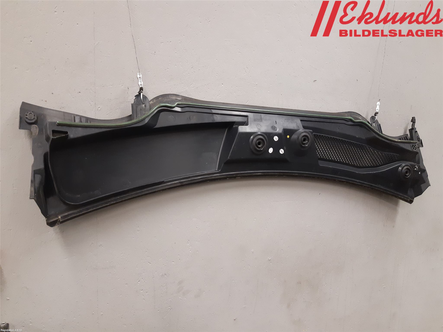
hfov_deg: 67.3
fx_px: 333
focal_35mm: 26
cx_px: 222
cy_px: 166
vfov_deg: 53.1
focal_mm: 3.93
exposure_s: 1/50
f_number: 1.7
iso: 200
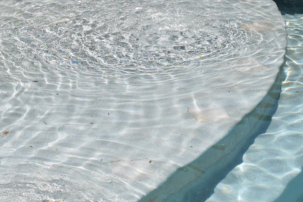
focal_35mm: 107
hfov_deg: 19.0
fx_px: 900
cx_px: 93
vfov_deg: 12.8
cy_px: 107
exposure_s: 1/640
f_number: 13
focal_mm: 30
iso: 200
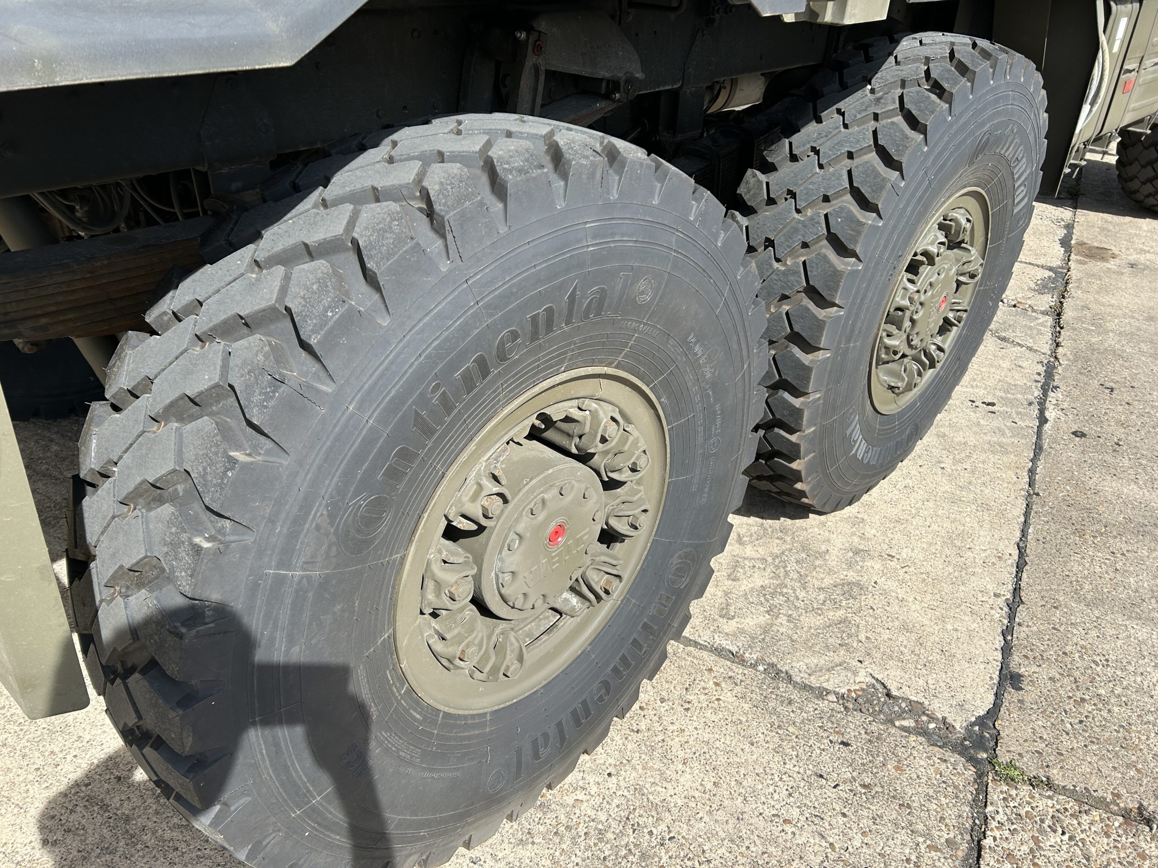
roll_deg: -1.0
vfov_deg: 53.1
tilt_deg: -30.8
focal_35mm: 26
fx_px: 870
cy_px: 434
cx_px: 579
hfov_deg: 67.3
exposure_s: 1/2457
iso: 50
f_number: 1.5
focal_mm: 5.7
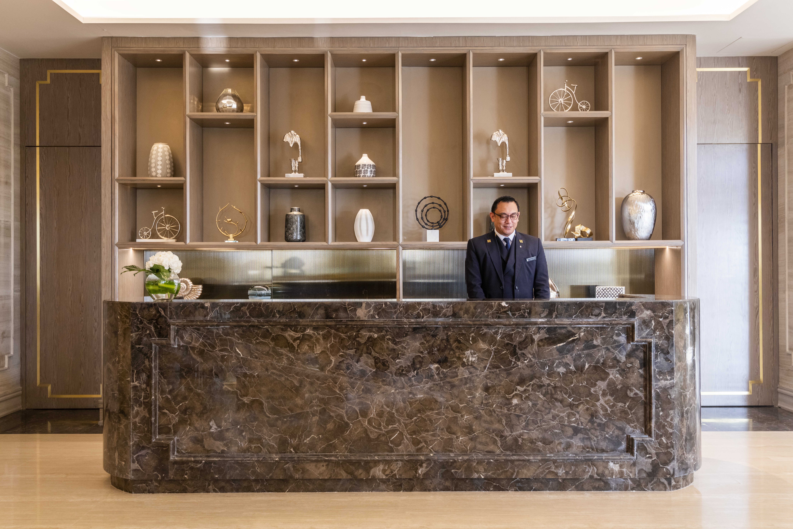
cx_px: 396
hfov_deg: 54.4
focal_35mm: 35
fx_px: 771
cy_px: 264
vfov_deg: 37.9
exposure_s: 1/8
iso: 400
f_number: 5.6
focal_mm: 35
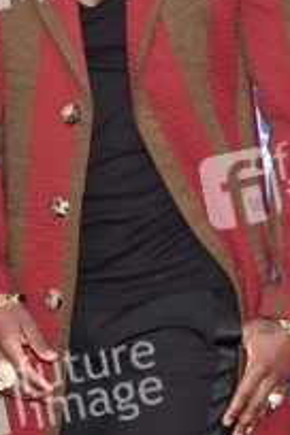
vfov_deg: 6.4
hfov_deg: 4.3
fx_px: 3903
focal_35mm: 323
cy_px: 72
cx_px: 115
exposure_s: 1/250
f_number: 4.5
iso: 2000
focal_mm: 165
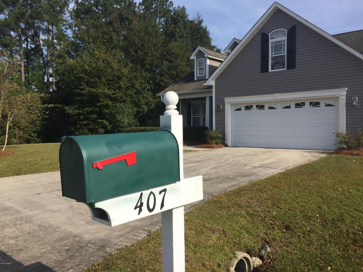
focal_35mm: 29
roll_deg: -0.7
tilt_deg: -0.3
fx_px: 304
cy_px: 136
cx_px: 182
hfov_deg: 61.7
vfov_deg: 48.2
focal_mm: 4.15
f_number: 2.2
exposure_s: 1/2083
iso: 32
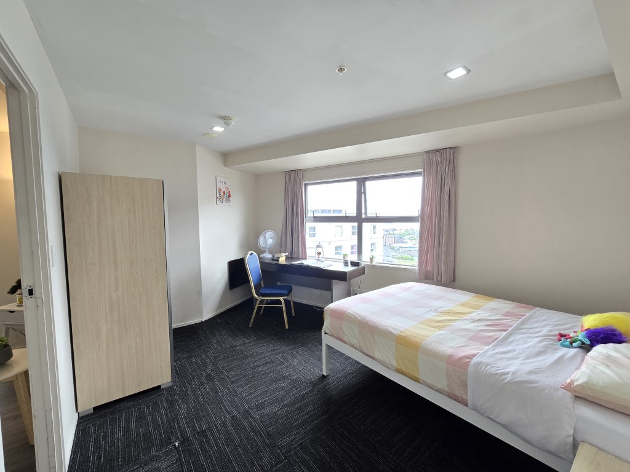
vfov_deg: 89.9
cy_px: 236
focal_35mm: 13
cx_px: 315
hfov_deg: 106.2
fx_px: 237
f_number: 2.2
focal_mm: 2.2
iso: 80
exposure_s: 1/100
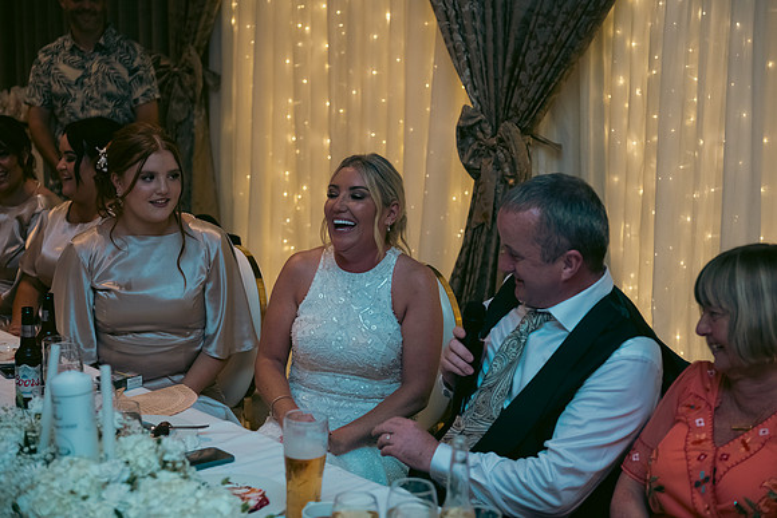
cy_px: 259
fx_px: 1295
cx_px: 388
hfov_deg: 33.4
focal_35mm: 60
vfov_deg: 22.6
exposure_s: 1/160
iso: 800
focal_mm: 60
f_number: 3.5
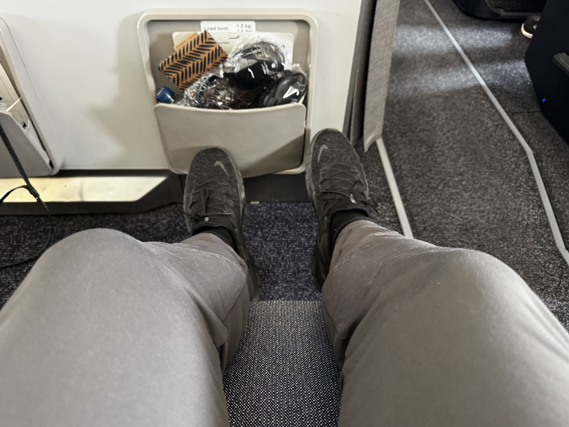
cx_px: 278
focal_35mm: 25
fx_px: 411
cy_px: 210
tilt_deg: -46.5
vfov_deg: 54.9
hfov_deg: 69.4
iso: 640
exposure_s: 1/54
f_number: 1.78
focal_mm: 6.76
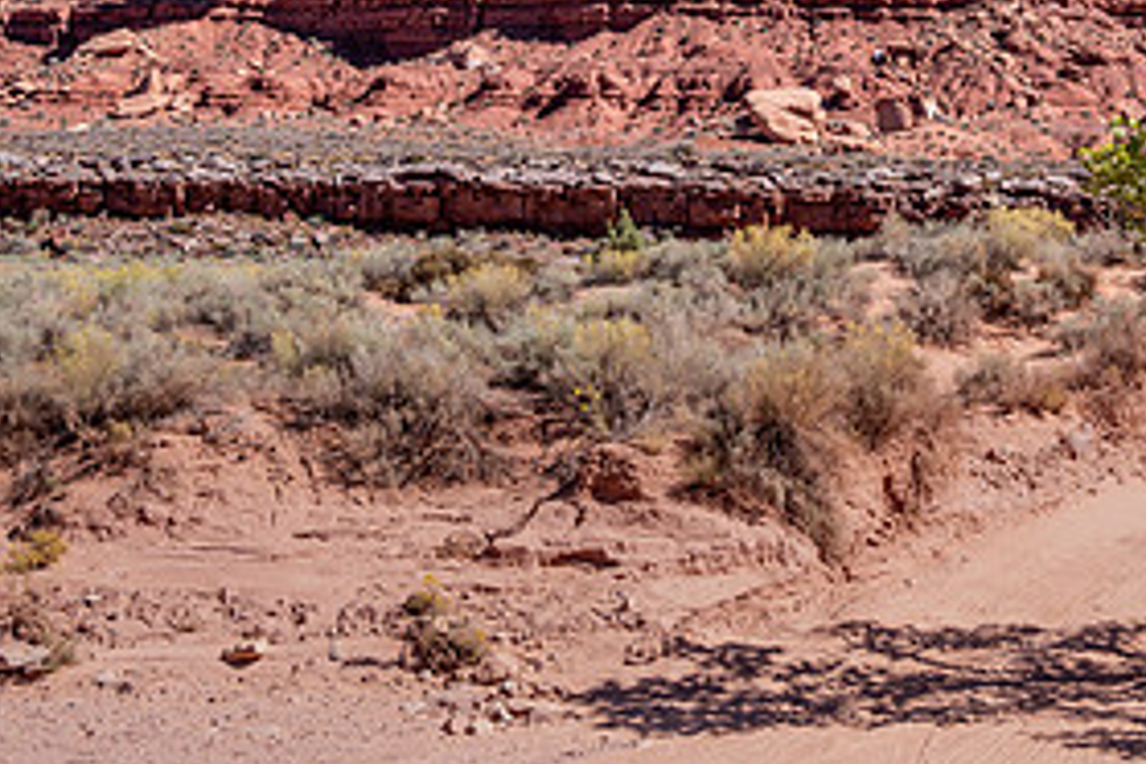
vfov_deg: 17.3
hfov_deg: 25.9
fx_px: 2451
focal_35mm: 77
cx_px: 887
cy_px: 8
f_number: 14
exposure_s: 1/125
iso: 200
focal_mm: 34
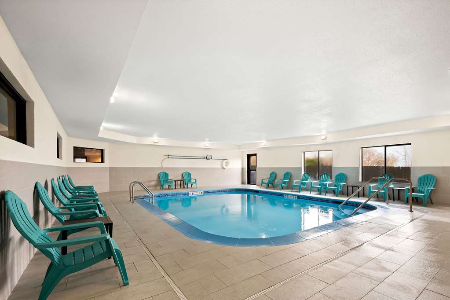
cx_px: 225
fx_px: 187
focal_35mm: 15
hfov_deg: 100.4
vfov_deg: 77.3
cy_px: 150
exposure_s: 1/5
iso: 400
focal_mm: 15
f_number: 8
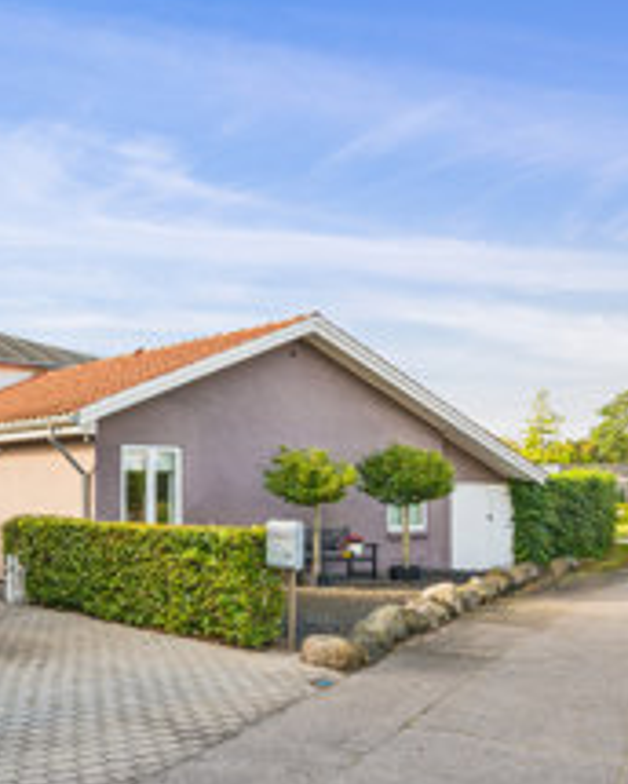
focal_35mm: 36
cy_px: 465
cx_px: -11
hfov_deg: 36.7
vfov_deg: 50.2
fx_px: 833
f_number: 6.3
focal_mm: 20.5
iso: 320
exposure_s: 1/200
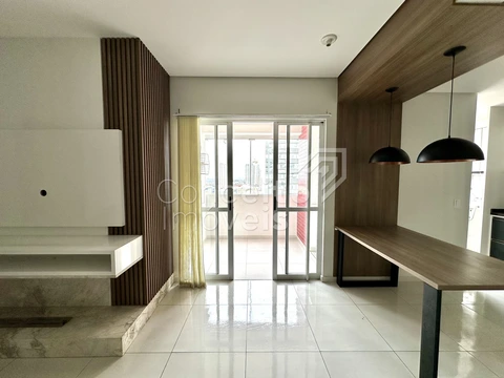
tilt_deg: -3.1
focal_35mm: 14
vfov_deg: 85.7
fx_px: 204
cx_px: 252
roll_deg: +0.1
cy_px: 189
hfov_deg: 102.1
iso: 40
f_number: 2.2
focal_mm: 2.22
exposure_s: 1/136
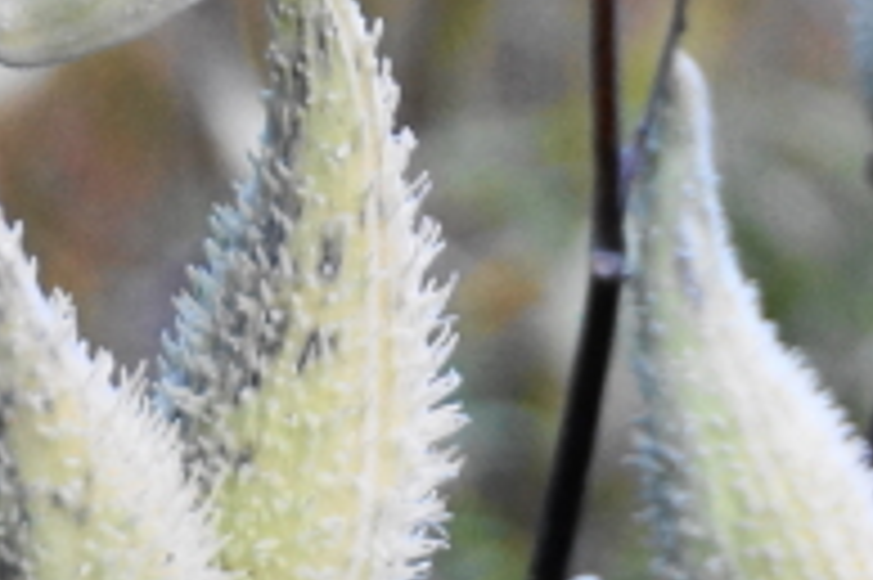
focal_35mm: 387
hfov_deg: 5.3
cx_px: 691
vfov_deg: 3.5
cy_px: -279
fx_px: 9377
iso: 640
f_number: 4.5
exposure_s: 1/80
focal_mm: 50
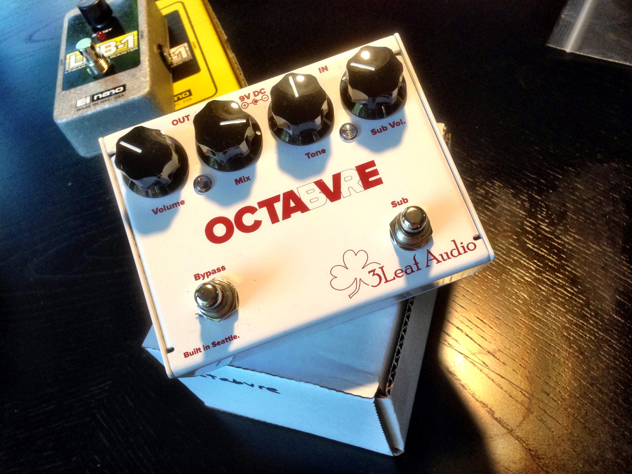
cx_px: 316
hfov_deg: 55.4
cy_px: 237
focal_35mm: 33
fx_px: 602
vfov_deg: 42.9
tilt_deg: -52.5
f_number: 2.4
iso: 125
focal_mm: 4.12
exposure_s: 1/20
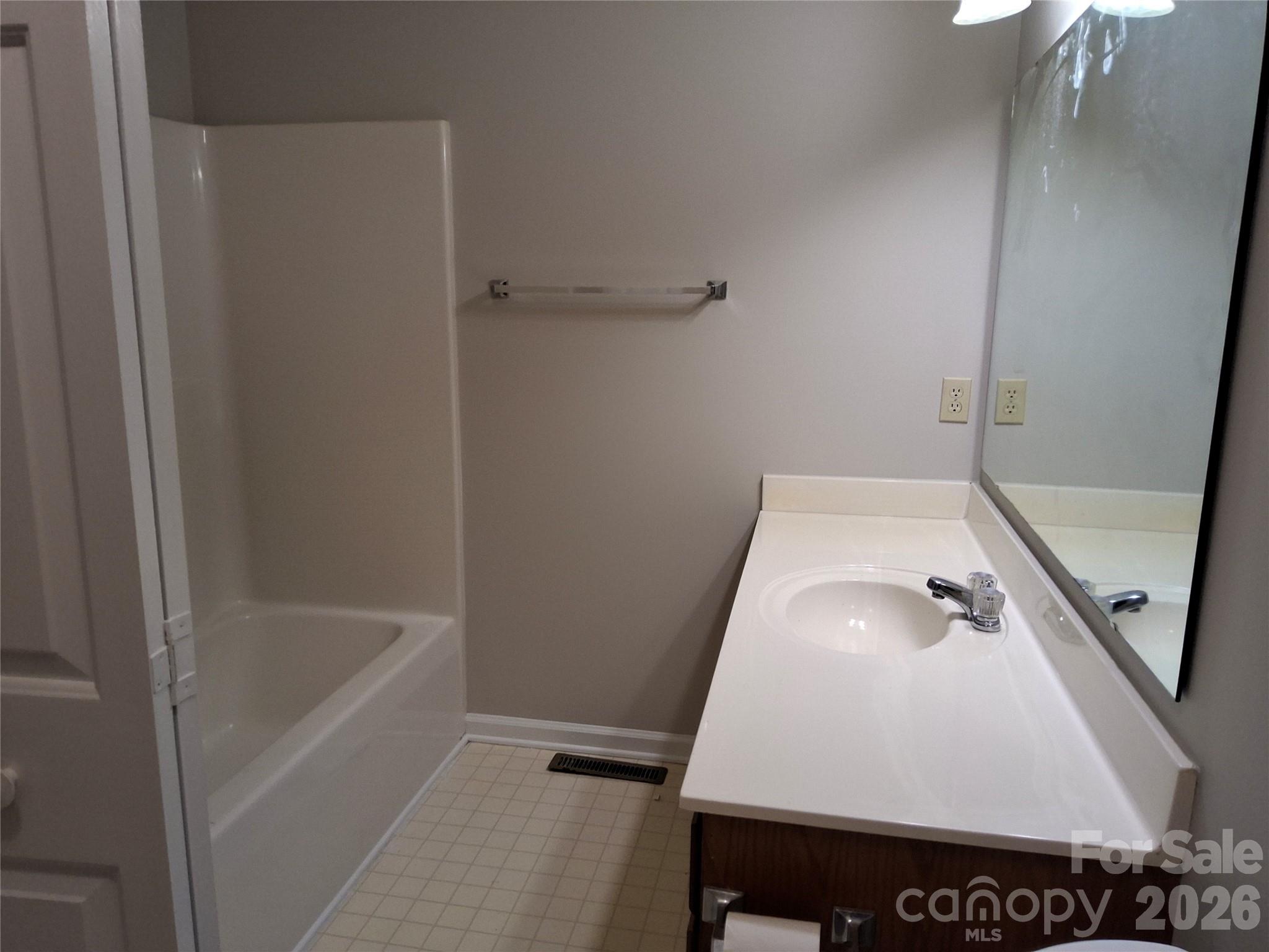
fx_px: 916
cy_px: 476
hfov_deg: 69.4
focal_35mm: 25
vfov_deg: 54.9
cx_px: 634
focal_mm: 3.08
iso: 200
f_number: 2
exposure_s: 1/40
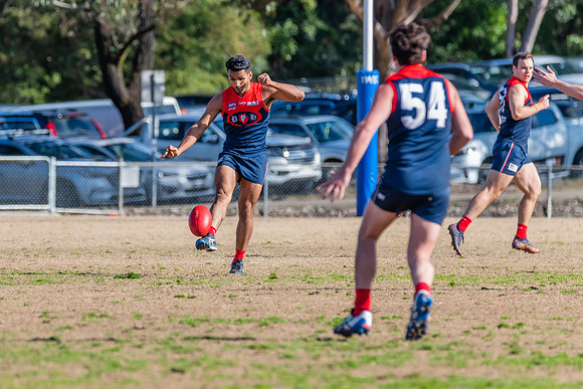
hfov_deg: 3.6
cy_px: 191
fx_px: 9210
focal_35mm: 569
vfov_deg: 2.4
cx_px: 210
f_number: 8
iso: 800
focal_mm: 420
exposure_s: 1/1600
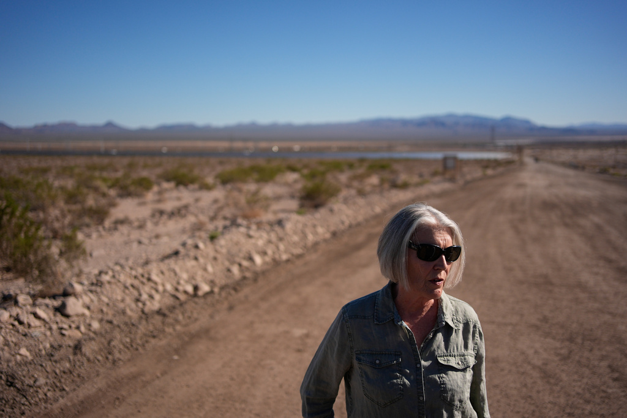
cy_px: 209
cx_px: 314
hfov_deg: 54.4
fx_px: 609
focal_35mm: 35
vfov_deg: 37.8
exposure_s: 1/20000
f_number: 2.2
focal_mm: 35
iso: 320
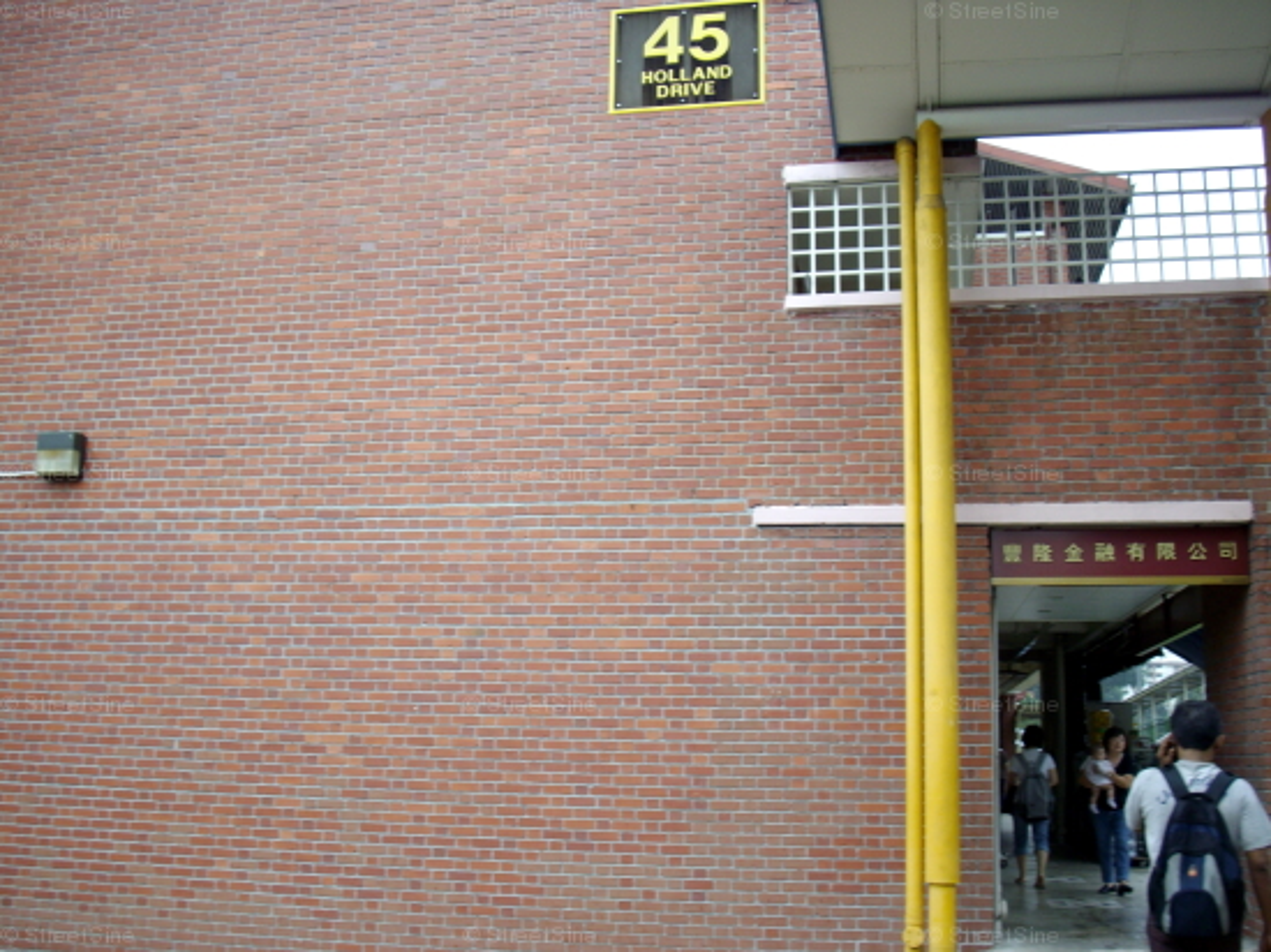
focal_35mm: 37
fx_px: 1358
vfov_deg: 38.6
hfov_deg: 50.2
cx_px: 636
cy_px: 476
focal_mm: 6.2
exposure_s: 1/60
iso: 80
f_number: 2.8
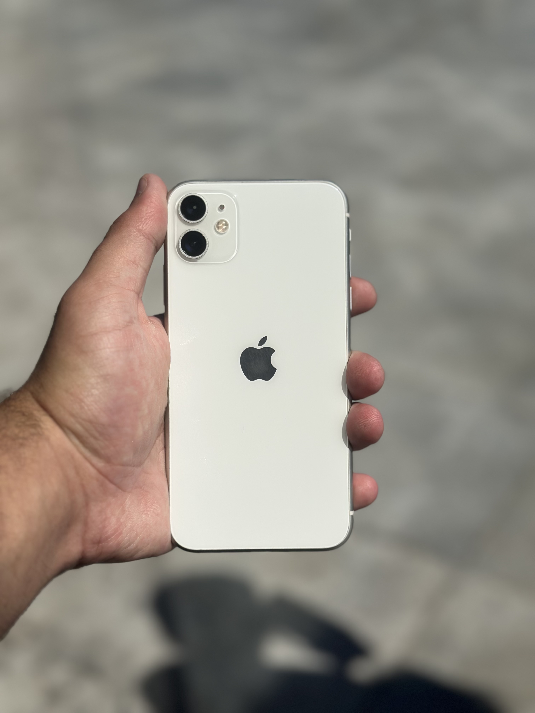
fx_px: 989
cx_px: 268
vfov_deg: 39.7
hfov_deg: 30.3
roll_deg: +1.3
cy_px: 356
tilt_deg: -28.9
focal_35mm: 48
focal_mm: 6.86
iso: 80
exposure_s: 1/18868
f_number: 1.78
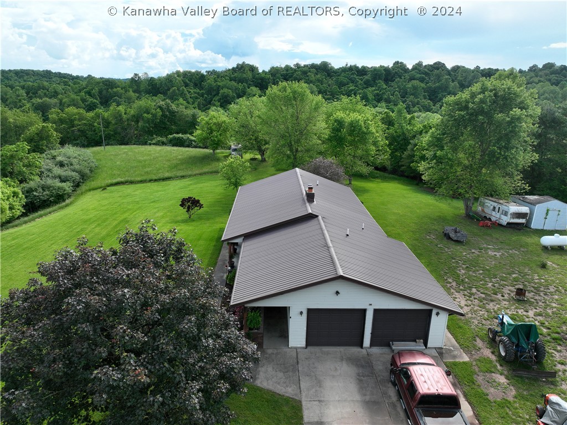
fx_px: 393
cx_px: 284
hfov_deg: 71.6
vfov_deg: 56.8
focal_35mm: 24
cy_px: 212
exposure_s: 1/2500
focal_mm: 12.29
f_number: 2.8
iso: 400
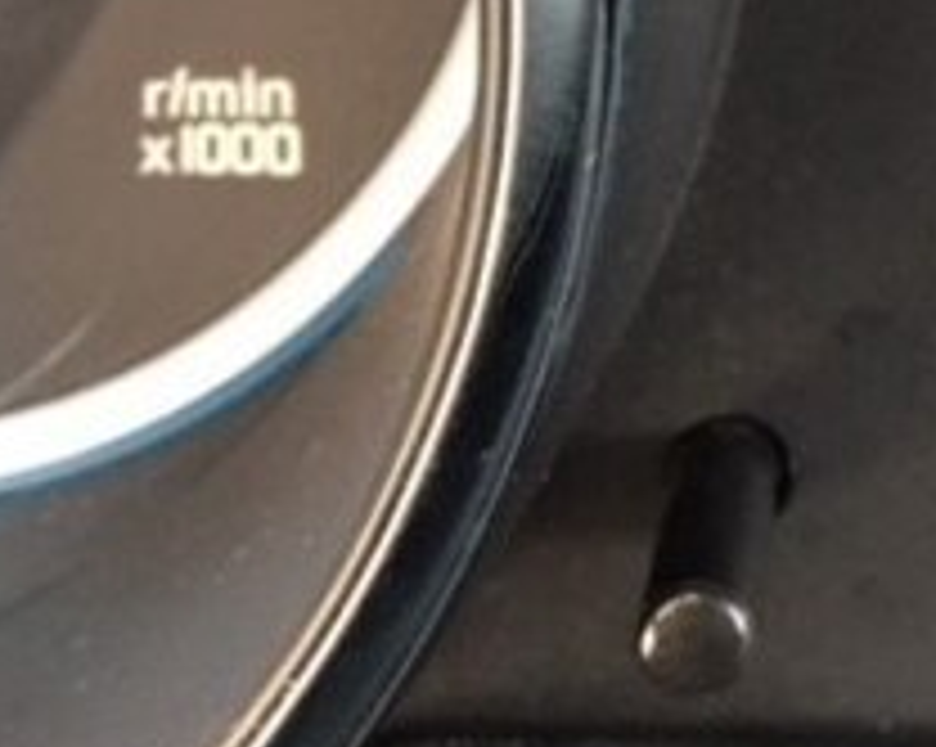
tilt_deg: -31.3
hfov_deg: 20.5
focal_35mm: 90
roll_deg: +1.0
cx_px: 958
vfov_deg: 16.0
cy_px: -277
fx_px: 2491
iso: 250
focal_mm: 4.15
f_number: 2.2
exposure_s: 1/33
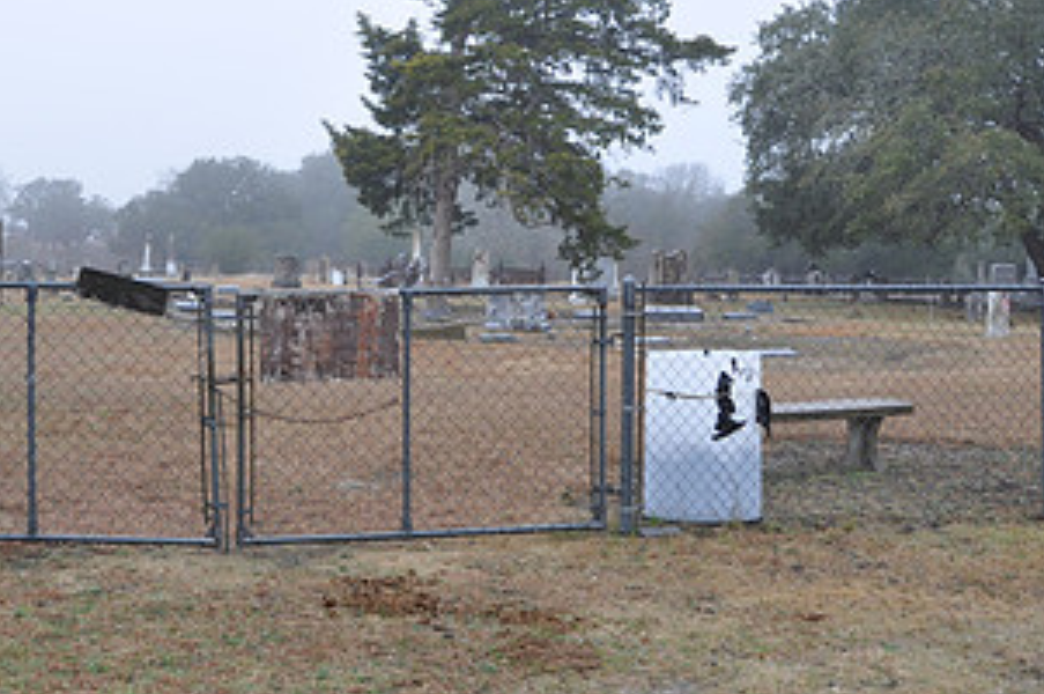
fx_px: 1506
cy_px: 307
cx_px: 281
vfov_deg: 25.9
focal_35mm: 52
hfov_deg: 37.4
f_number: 6.3
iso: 200
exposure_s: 1/40
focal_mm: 18
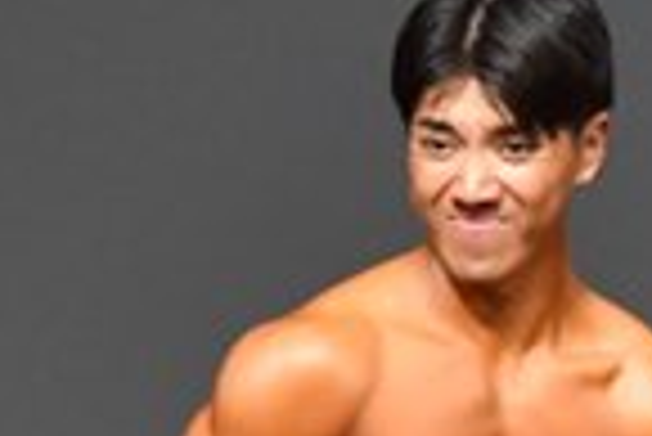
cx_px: 515
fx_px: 30475
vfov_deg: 0.8
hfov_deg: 1.2
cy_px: 859
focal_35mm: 1681
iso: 4000
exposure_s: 1/400
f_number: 5.6
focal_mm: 210
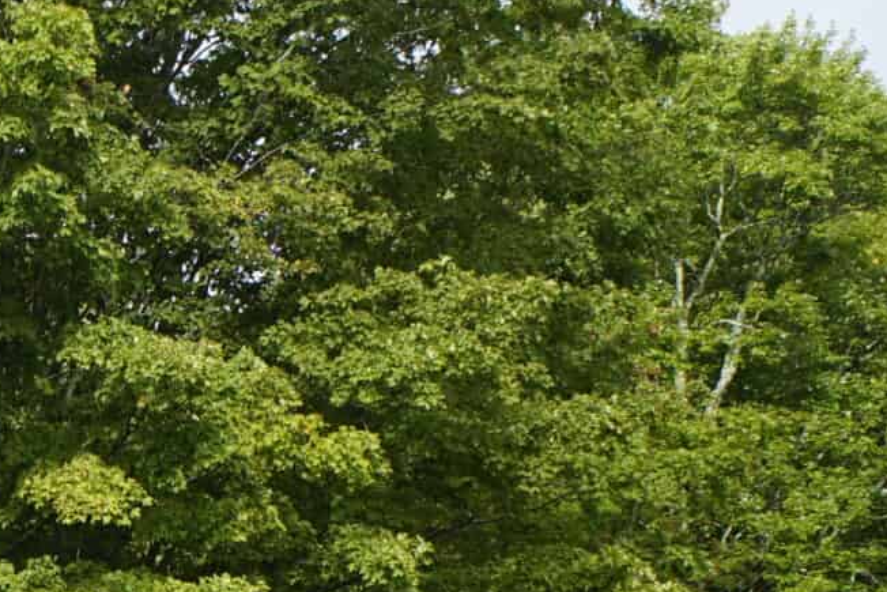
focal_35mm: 165
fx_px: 4066
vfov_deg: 8.1
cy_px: 1050
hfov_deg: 12.1
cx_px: -260
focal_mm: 42
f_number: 9
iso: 100
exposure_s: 1/100
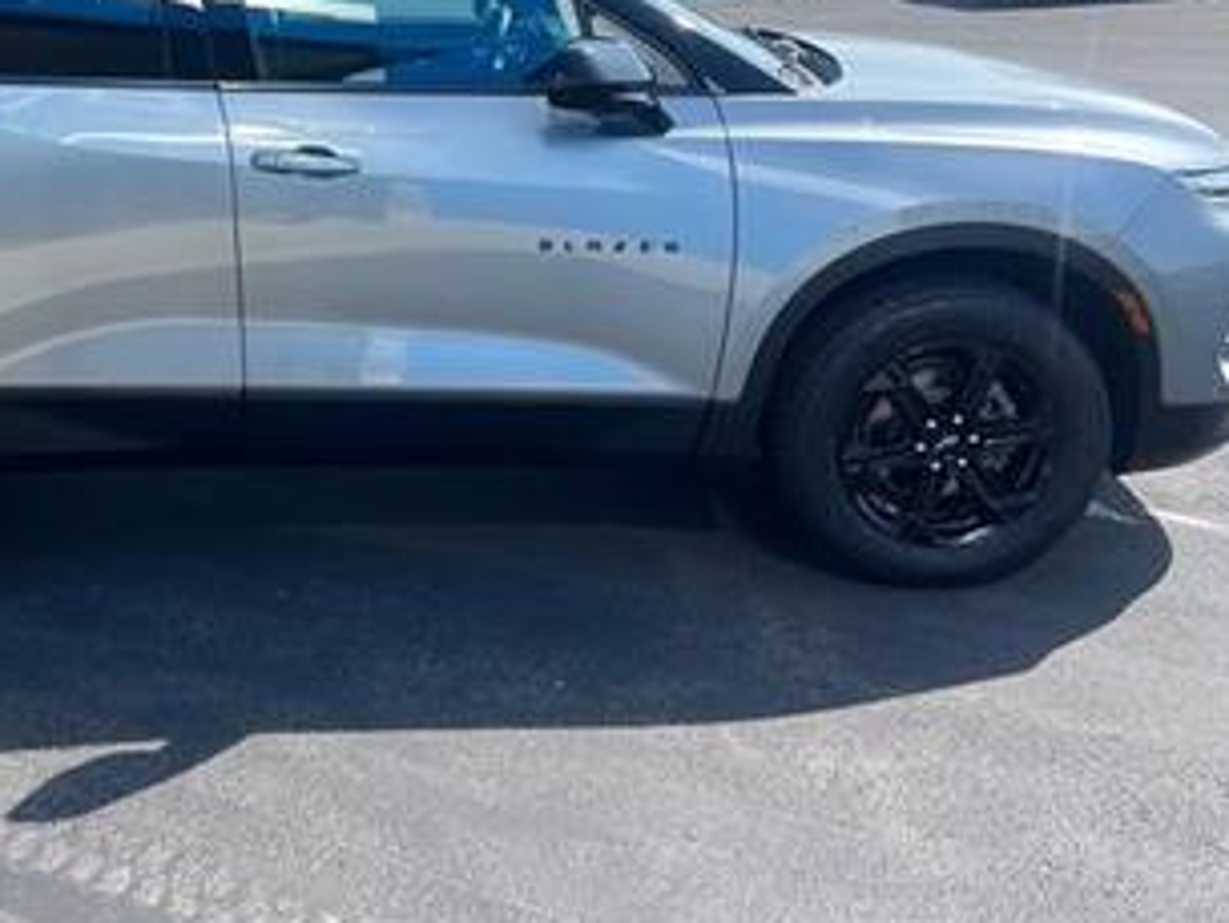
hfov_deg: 42.4
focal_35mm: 43
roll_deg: +0.4
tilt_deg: -13.4
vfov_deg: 32.9
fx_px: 1527
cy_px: 218
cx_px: 294
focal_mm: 5.7
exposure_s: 1/2695
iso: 50
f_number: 1.5
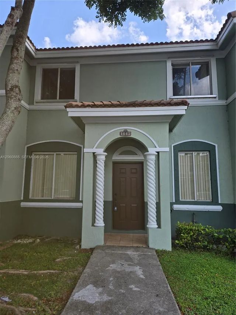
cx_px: 118
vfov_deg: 73.9
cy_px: 158
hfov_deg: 58.9
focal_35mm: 23
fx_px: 209
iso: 25
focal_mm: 5.4
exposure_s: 1/1061
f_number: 1.8
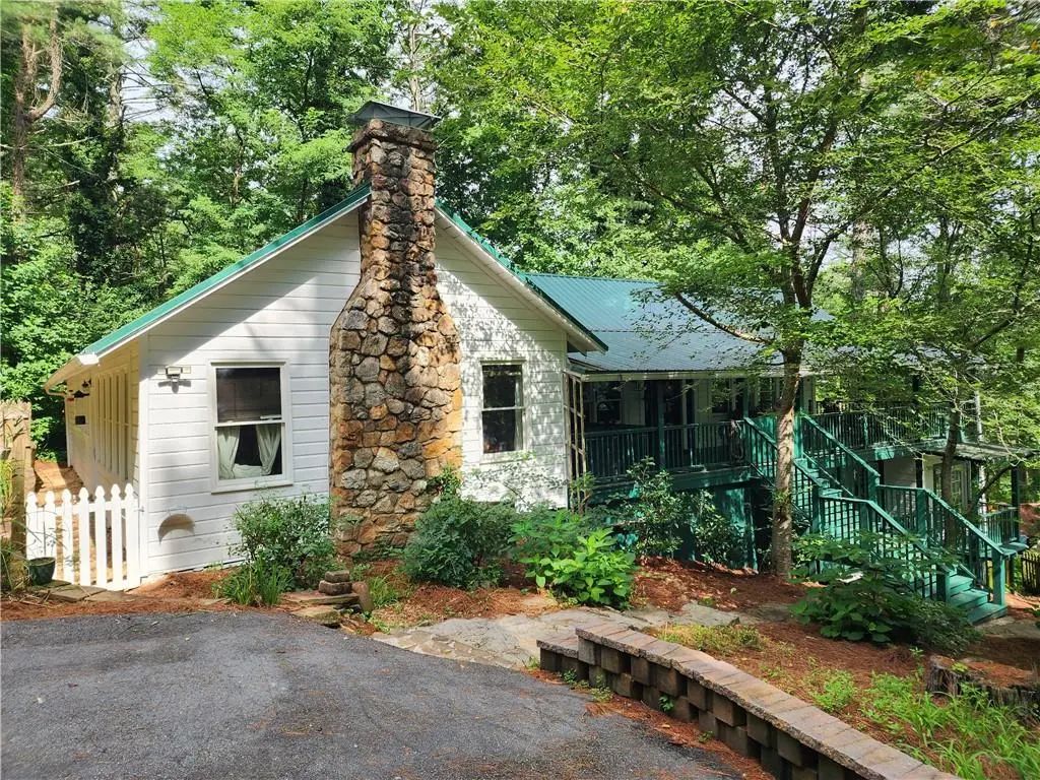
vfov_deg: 58.9
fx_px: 691
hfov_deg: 73.9
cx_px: 520
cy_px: 390
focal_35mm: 23
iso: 12
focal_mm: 6.4
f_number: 1.8
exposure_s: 1/299
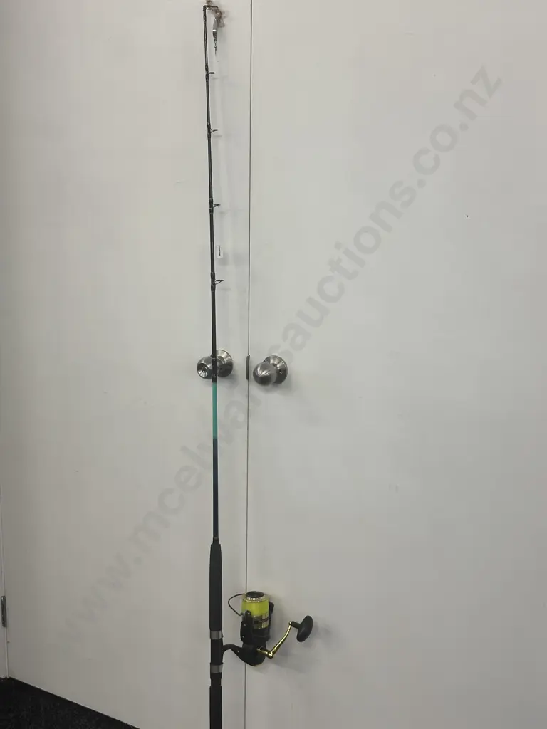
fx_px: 1011
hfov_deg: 30.3
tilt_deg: -13.9
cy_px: 364
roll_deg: -1.4
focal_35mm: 48
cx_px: 274
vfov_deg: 39.7
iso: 80
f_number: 1.78
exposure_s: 1/100
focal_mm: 6.86
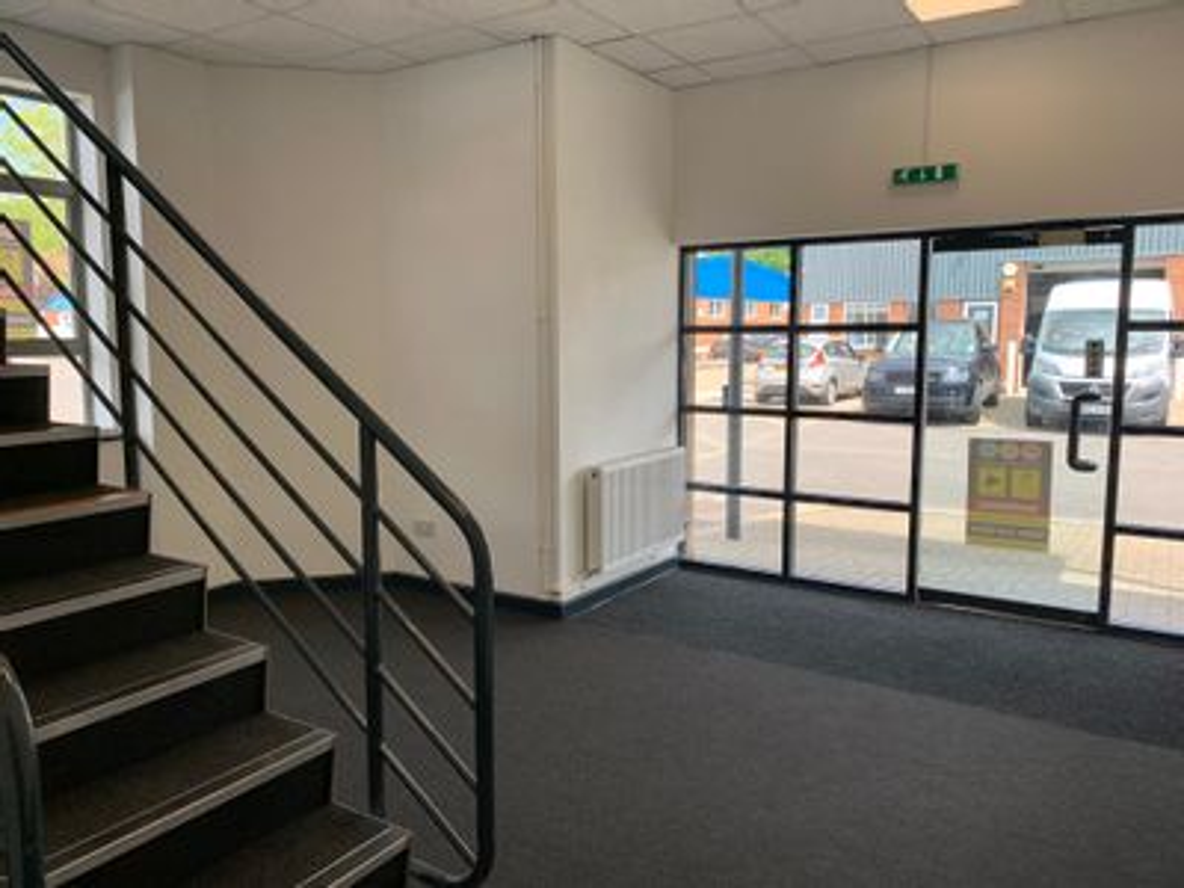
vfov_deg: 53.1
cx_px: 592
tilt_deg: -7.5
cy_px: 444
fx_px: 889
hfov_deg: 67.3
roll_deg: +0.4
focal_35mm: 26
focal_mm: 4.25
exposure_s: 1/216
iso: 25
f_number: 1.8
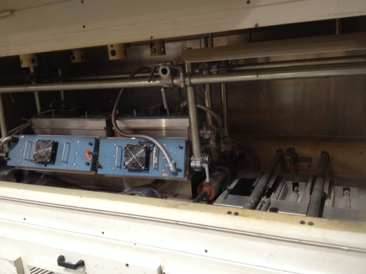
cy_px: 137
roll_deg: +4.8
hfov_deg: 52.6
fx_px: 370
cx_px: 183
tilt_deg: -14.7
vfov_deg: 40.7
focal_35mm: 35
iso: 400
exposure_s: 1/20
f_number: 2.4
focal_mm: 4.28
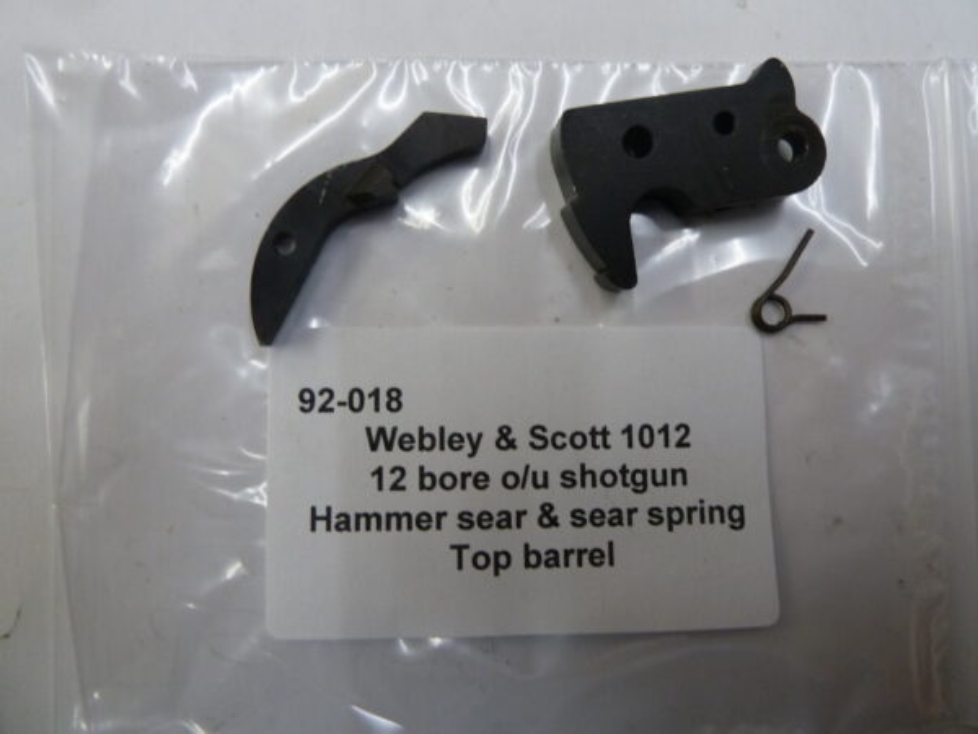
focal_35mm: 25
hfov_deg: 69.4
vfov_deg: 54.9
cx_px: 489
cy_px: 367
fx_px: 706
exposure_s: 1/30
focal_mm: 4.1
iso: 250
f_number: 3.3
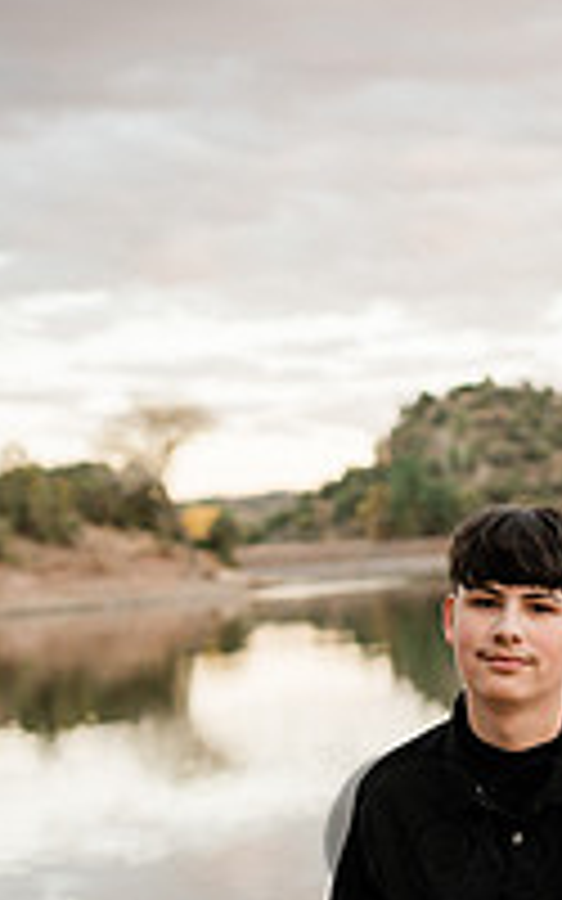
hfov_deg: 16.0
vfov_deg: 24.5
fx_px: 1960
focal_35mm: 80
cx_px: 560
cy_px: 927
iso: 250
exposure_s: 1/250
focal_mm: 35
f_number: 2.2
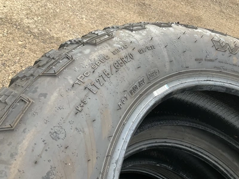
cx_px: 120
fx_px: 200
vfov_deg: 48.2
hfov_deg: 61.7
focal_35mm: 29
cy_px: 90
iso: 40
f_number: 1.8
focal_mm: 3
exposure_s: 1/122
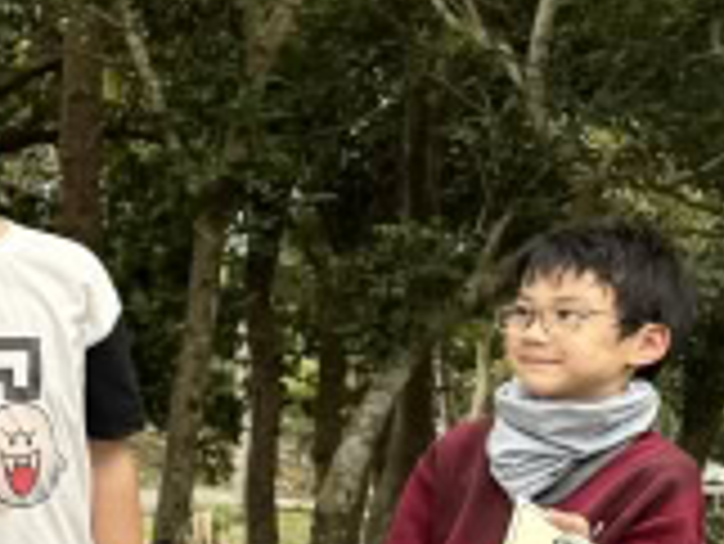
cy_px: 306
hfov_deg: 13.1
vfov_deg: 12.5
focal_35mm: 119
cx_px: -922
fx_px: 2491
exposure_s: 1/488
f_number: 1.8
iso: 80
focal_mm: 6.8
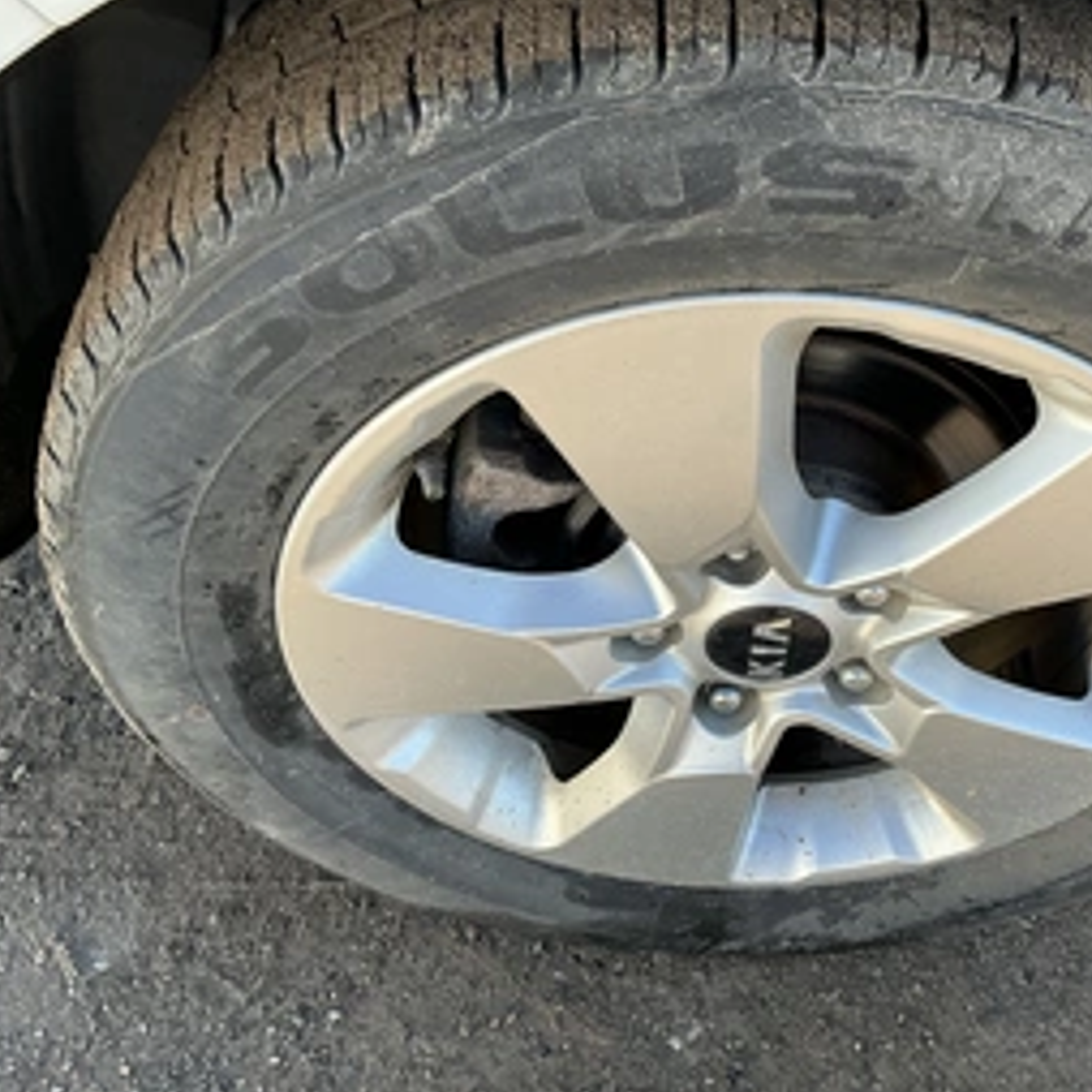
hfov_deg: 41.8
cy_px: 464
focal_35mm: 39
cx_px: 795
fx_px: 1392
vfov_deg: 42.7
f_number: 1.8
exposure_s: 1/241
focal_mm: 3
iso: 20
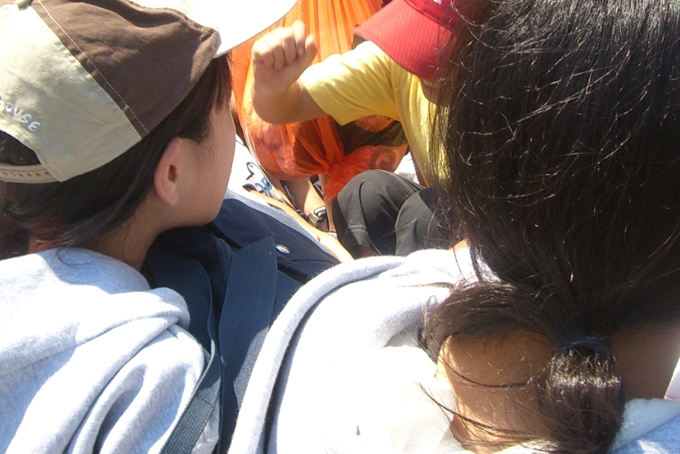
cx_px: 351
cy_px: 111
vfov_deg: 17.8
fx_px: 1436
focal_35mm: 76
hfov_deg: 26.6
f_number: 4.3
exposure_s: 1/200
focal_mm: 6.2
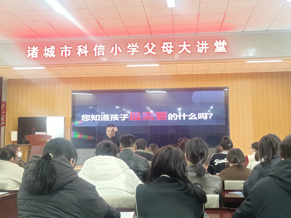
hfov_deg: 46.8
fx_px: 336
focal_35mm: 40
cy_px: 109
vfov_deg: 36.0
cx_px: 146
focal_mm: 4.71
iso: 1042
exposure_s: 1/50
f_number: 1.79
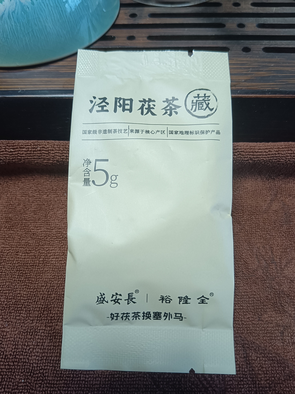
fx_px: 307
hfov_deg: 51.4
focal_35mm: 27
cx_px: 148
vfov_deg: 65.3
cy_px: 197
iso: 697
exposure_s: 1/33.3
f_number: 1.9
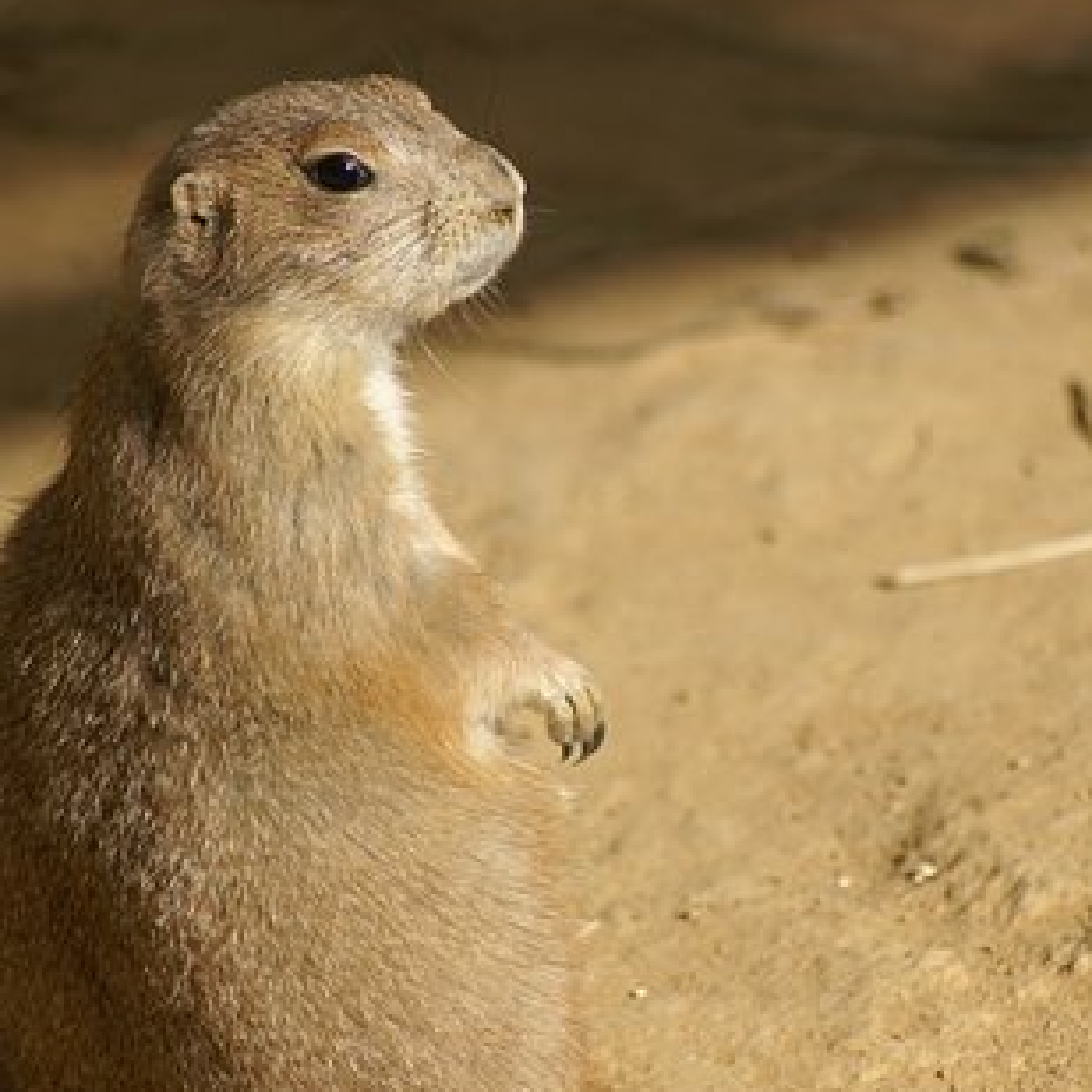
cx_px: 679
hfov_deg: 3.6
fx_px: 17346
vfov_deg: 3.6
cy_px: 555
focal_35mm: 486
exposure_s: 1/640
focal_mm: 230
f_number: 5.6
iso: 100
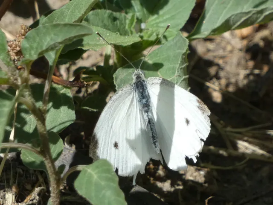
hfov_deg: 3.3
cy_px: 102
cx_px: 136
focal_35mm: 600
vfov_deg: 2.5
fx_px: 4732
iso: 80
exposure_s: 1/320
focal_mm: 107.6
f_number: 5.6
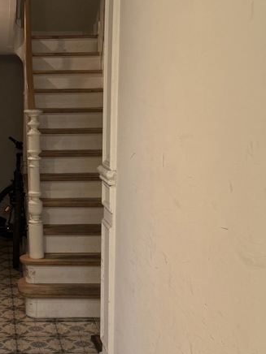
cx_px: 21
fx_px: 676
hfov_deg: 21.7
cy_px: 148
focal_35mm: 66
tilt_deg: -4.6
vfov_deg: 29.3
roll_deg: -1.5
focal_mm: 6.76
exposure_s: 1/100
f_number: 1.78
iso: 125
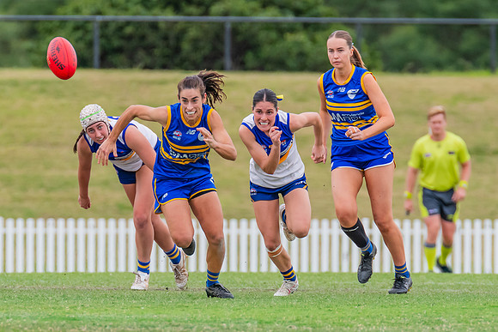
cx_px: 141
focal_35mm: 873
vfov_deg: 1.6
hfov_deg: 2.4
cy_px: 210
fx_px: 12074
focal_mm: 420
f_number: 6.3
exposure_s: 1/1250
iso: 800
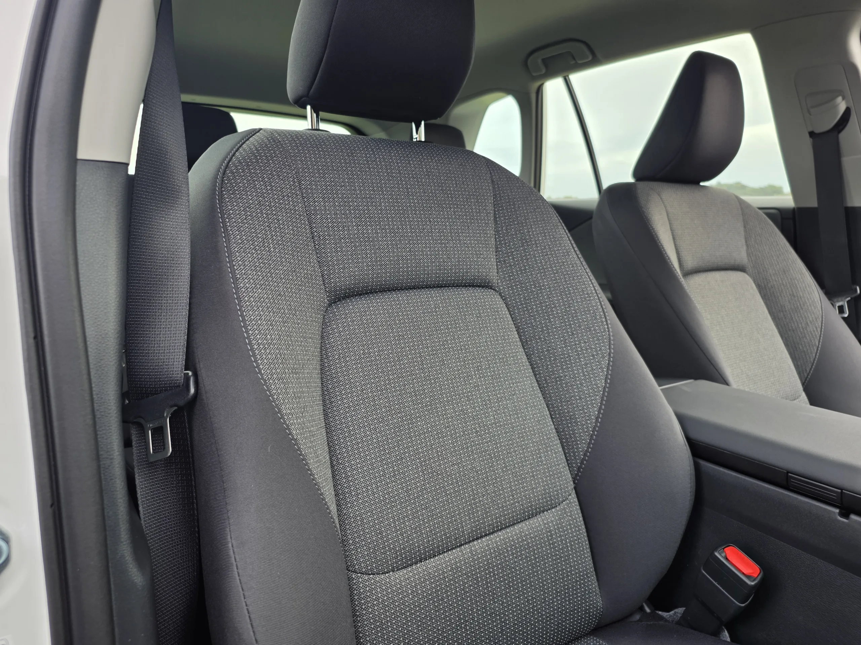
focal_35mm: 23
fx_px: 572
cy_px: 322
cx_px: 430
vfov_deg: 58.9
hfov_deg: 73.9
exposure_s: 1/180
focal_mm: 6.25
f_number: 1.7
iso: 50
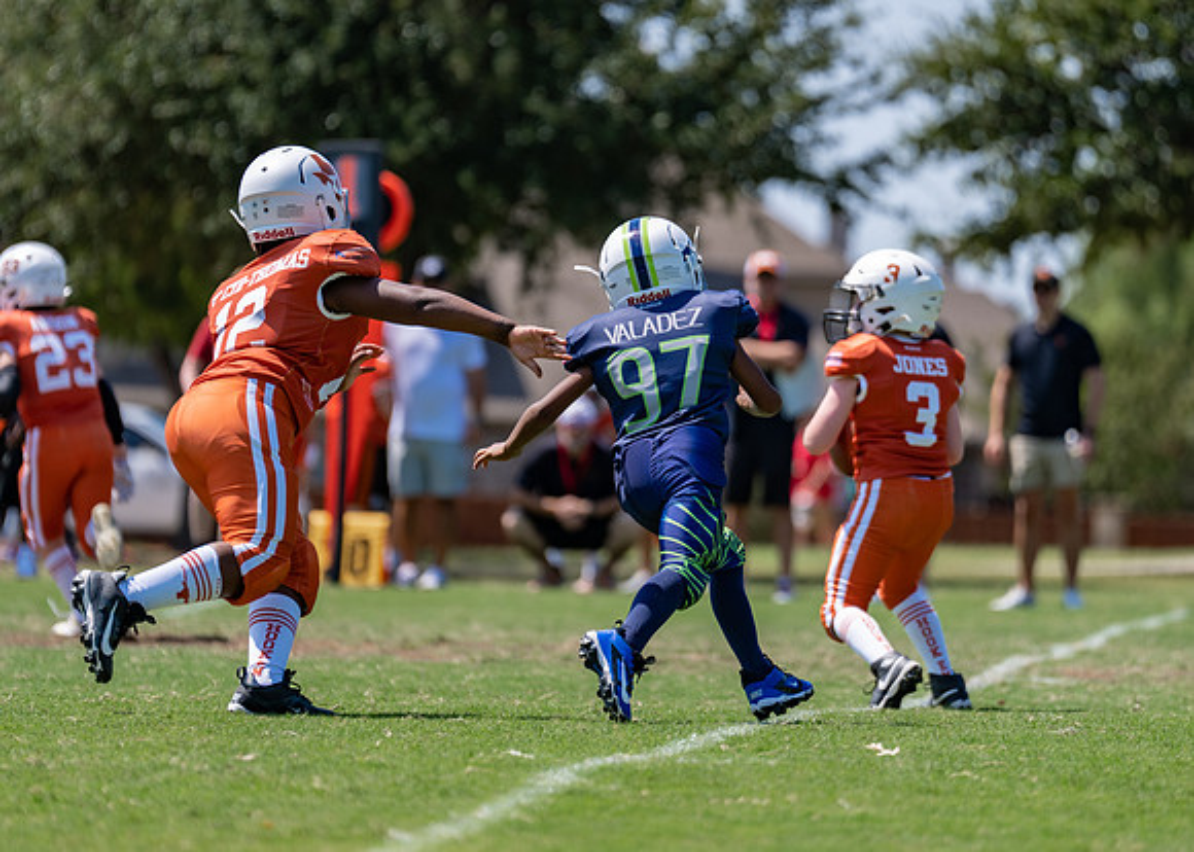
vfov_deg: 5.3
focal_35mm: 271
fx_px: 9189
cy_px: 347
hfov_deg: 7.4
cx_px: 659
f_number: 3.2
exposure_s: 1/1250
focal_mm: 200
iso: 100
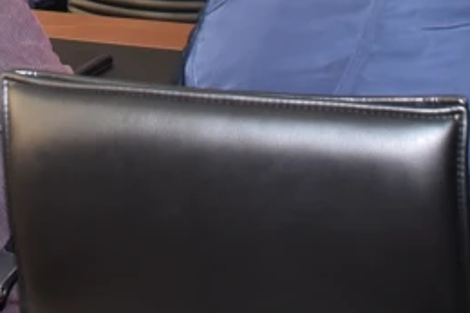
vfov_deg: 9.8
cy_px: -466
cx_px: 204
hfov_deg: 16.8
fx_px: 1592
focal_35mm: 122
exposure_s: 1/80
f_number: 8
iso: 1600
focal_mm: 24
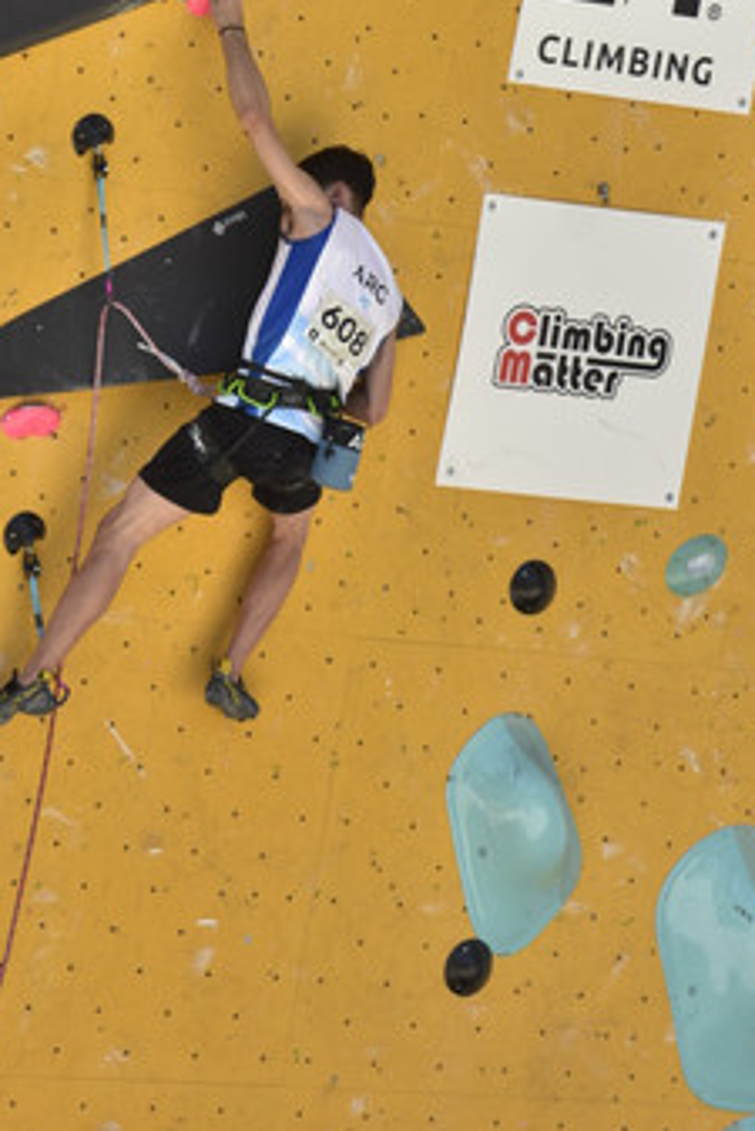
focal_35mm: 242
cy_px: 101
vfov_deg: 8.5
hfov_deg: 5.7
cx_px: 277
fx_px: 7603
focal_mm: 85
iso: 160
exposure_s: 1/320
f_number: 8
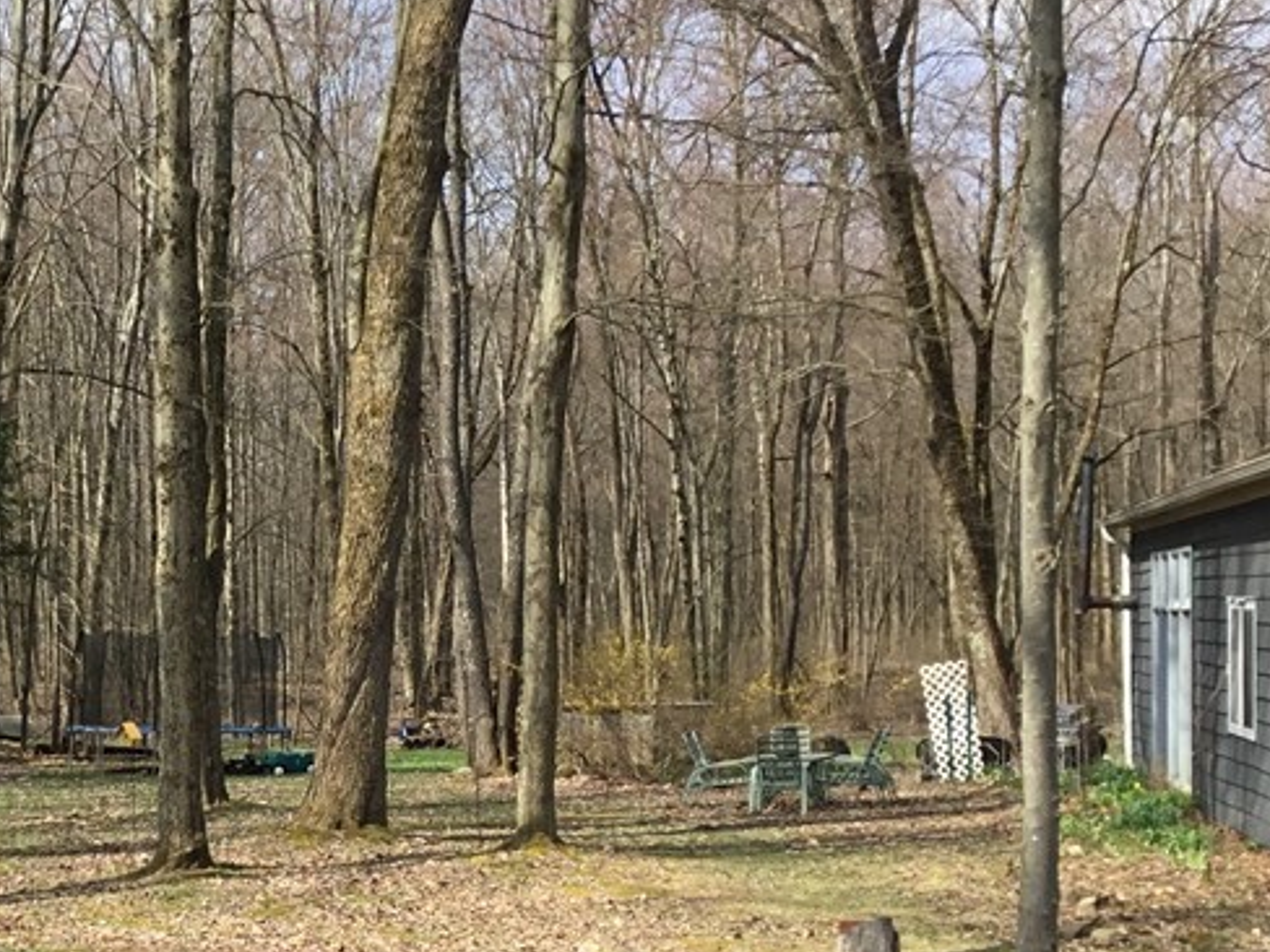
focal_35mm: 65
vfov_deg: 22.3
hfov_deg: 28.4
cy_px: 731
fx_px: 2385
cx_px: 65
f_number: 2.4
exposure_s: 1/554
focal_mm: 3.3
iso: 25
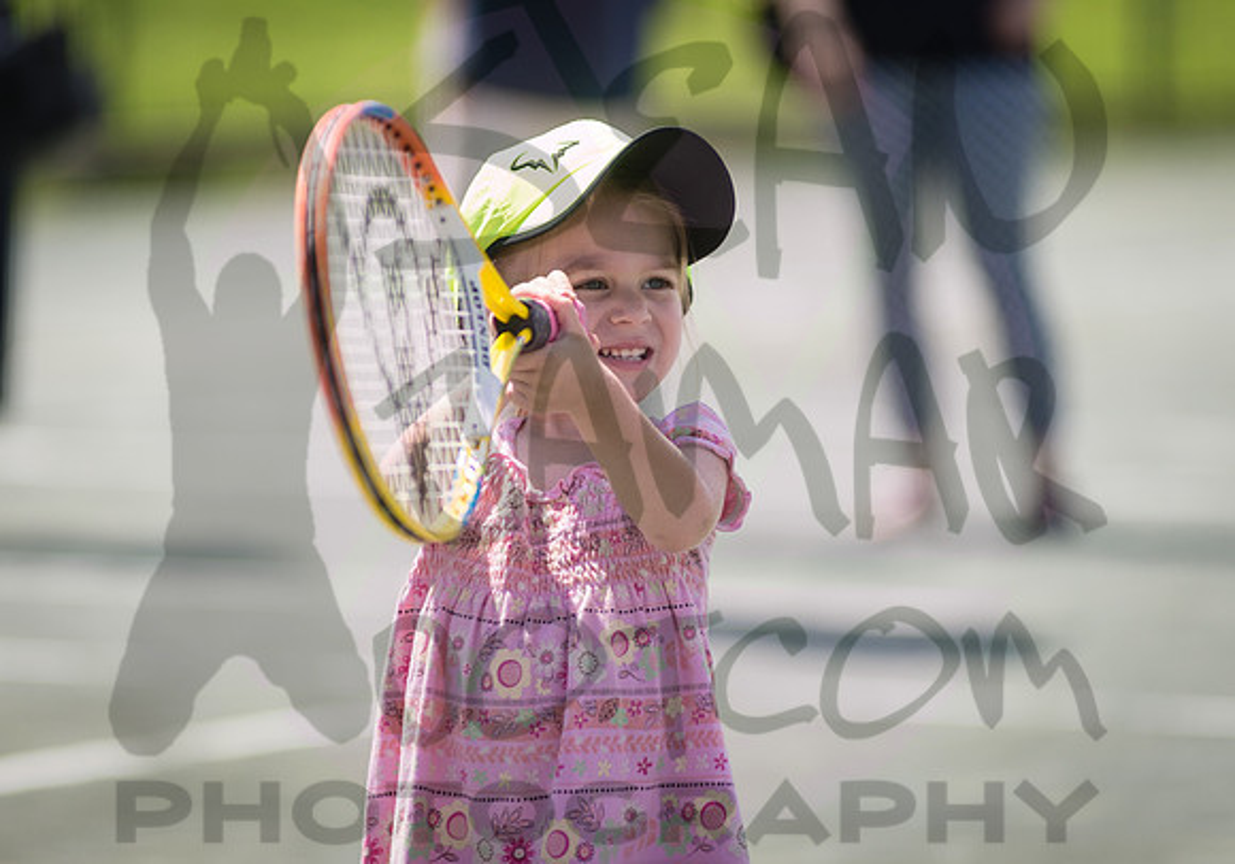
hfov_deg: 8.6
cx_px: 582
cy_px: 480
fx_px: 8213
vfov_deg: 6.0
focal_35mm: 236
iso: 160
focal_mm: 200
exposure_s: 1/1250
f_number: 3.5
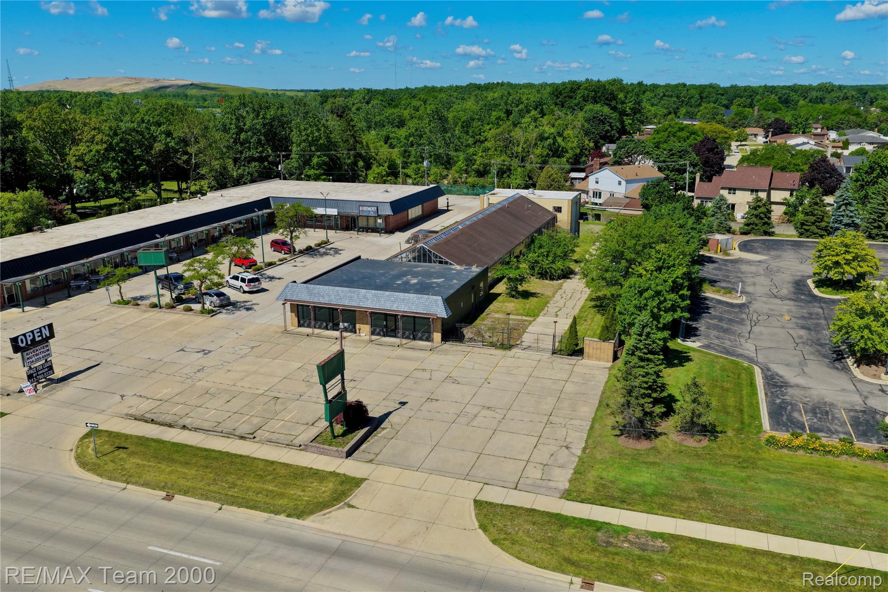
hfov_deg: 65.5
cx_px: 444
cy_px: 296
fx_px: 691
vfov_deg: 46.4
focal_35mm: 28
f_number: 2.8
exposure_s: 1/2500
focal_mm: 14.45
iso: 160
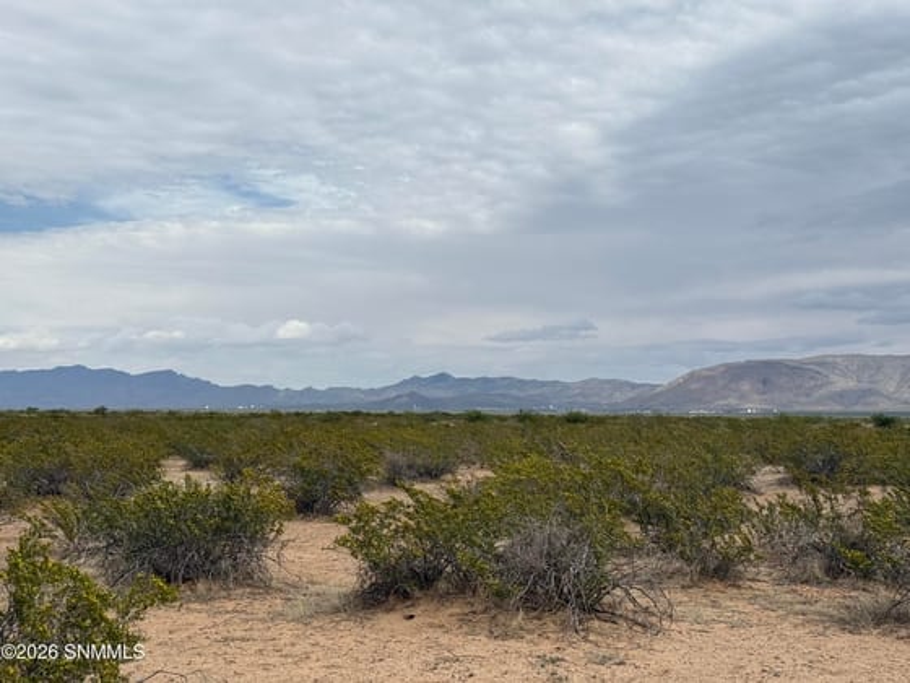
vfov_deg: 30.3
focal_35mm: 48
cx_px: 455
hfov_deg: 39.7
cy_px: 342
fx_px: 1262
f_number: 1.78
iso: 64
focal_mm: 6.76
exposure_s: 1/11364
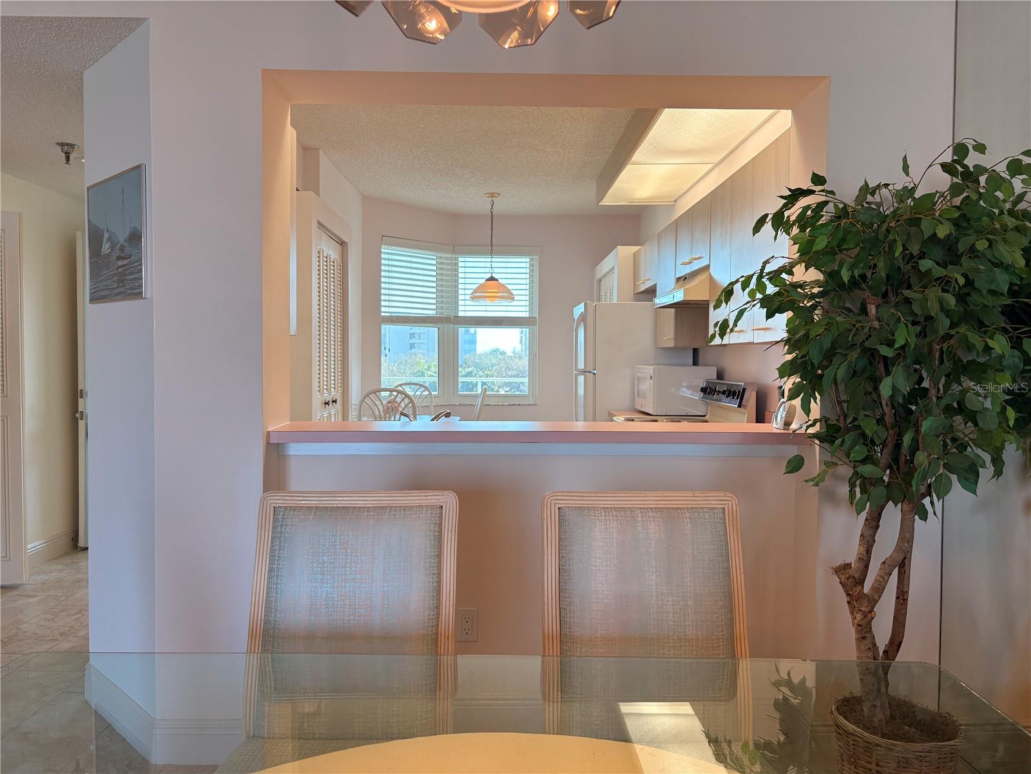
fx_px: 774
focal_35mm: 26
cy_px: 387
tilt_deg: -1.8
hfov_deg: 67.3
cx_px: 516
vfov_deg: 53.1
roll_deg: -0.1
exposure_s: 1/240
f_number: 1.6
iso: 80
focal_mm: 5.96
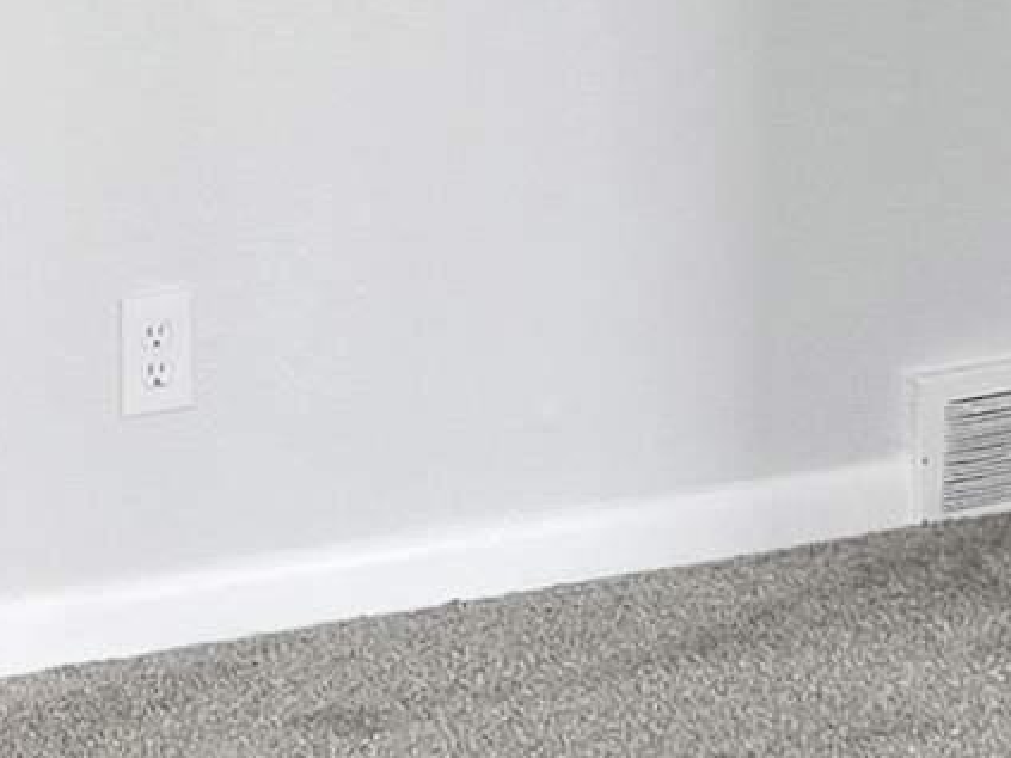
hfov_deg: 11.7
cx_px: 26
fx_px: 4876
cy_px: 222
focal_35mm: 167
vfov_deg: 8.9
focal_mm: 5.4
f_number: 1.8
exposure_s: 1/120
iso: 80
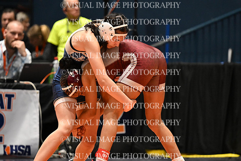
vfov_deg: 5.7
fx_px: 1607
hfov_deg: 8.6
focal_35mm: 240
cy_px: 80
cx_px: 120
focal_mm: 160
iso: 4000
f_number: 2.8
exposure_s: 1/767
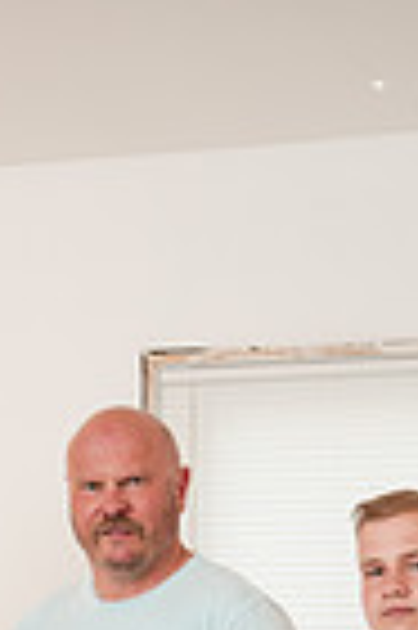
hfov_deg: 11.1
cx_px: 13
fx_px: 2130
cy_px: 878
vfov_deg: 15.7
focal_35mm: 122
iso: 1000
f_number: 3.2
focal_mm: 38
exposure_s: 1/250
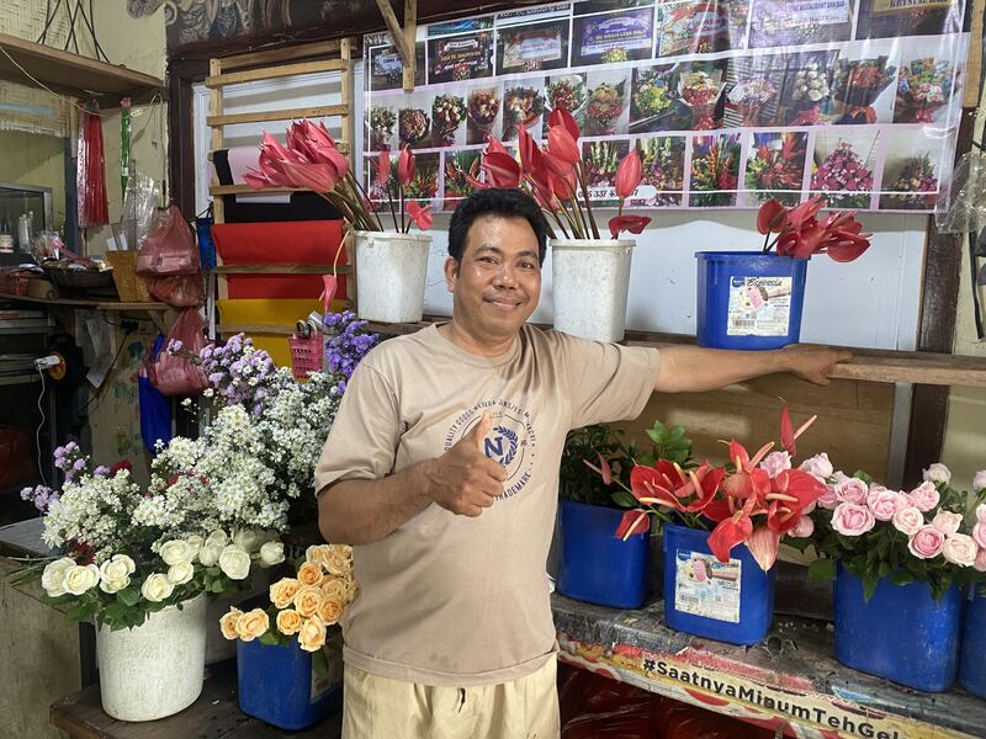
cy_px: 370
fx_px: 741
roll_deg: -2.0
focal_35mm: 26
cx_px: 493
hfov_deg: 67.3
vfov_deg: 53.1
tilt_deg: -5.4
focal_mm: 4.25
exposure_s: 1/60
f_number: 1.8
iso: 250
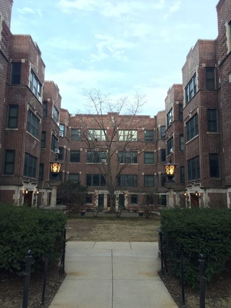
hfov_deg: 48.2
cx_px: 116
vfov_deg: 61.7
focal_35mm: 29
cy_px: 154
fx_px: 258
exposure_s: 1/120
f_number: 2.2
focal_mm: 4.15
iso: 40
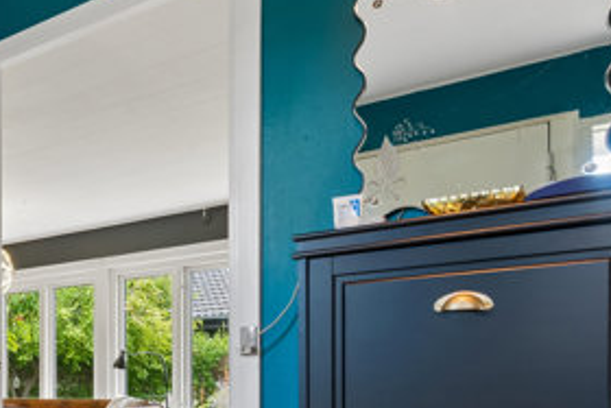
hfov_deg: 34.4
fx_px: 679
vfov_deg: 31.3
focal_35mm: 40
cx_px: -183
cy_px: 396
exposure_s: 1/1.67
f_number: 10
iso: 200
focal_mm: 14
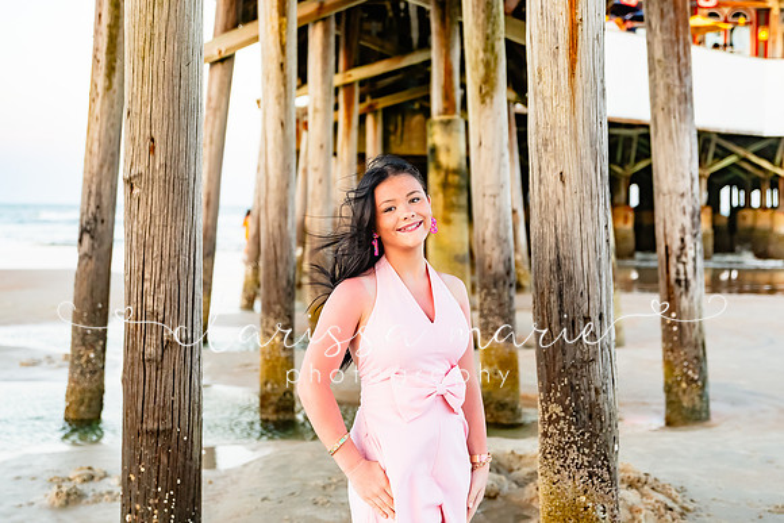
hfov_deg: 37.4
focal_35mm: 53
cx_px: 396
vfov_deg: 25.5
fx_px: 1157
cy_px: 232
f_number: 2.8
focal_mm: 46
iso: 640
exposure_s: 1/250
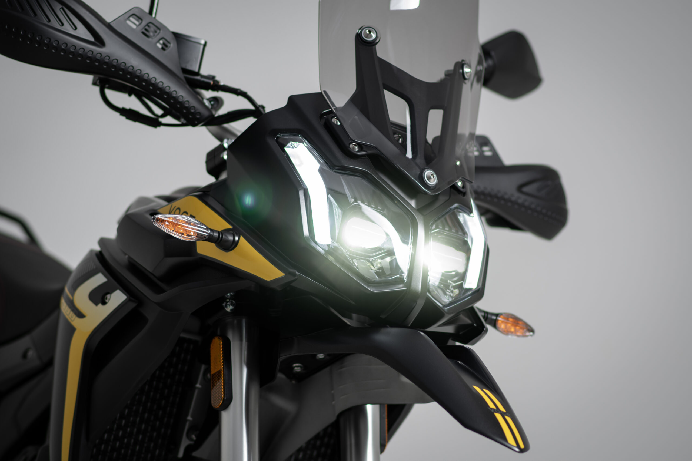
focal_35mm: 127
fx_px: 2441
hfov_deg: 16.1
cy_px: 230
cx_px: 346
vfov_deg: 10.8
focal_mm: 85
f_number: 2.2
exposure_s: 1/80
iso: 50
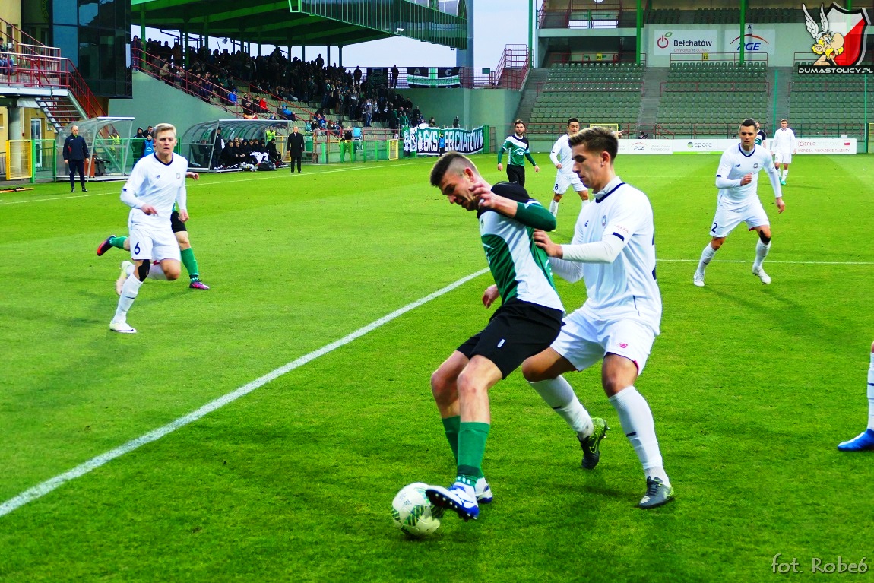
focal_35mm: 69
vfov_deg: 19.7
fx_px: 1675
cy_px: 292
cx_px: 437
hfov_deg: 29.2
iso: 1000
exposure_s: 1/500
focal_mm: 25.32
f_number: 3.6
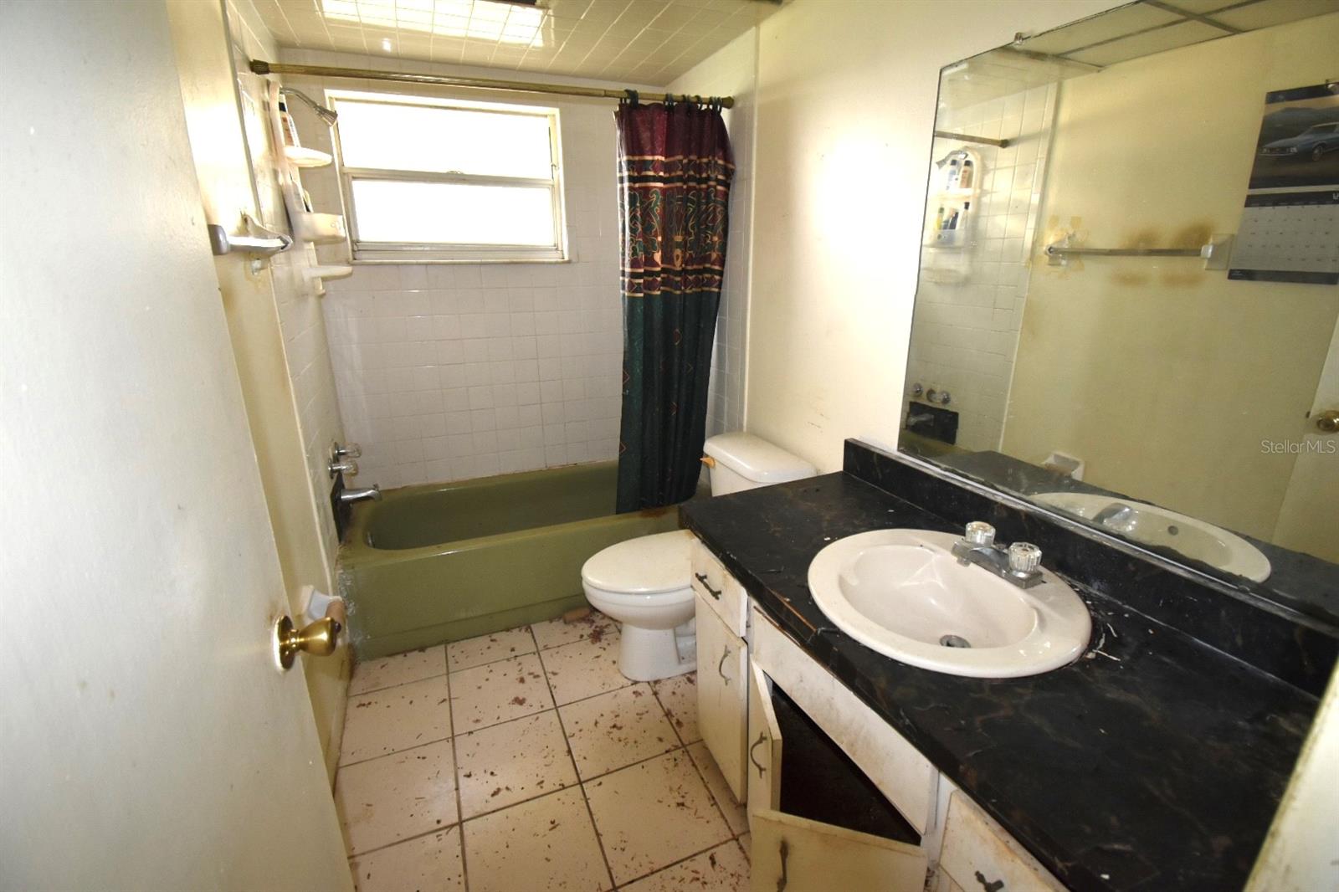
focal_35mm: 15
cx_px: 670
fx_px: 558
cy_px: 446
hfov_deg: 100.4
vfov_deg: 77.3
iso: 1000
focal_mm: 10
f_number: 4.5
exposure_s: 1/60
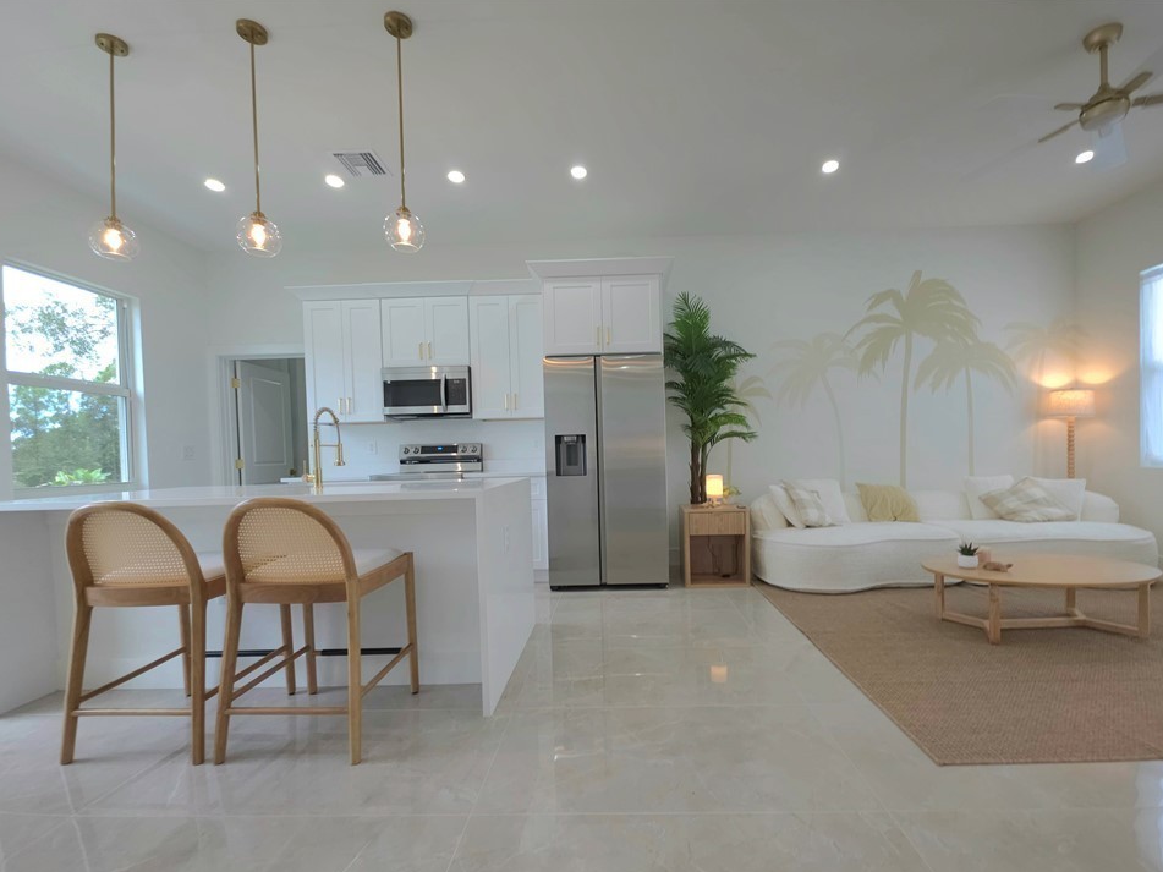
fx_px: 470
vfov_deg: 85.5
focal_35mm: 14
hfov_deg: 102.0
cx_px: 607
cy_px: 466
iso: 16
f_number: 1.9
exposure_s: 1/30
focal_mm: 2.2
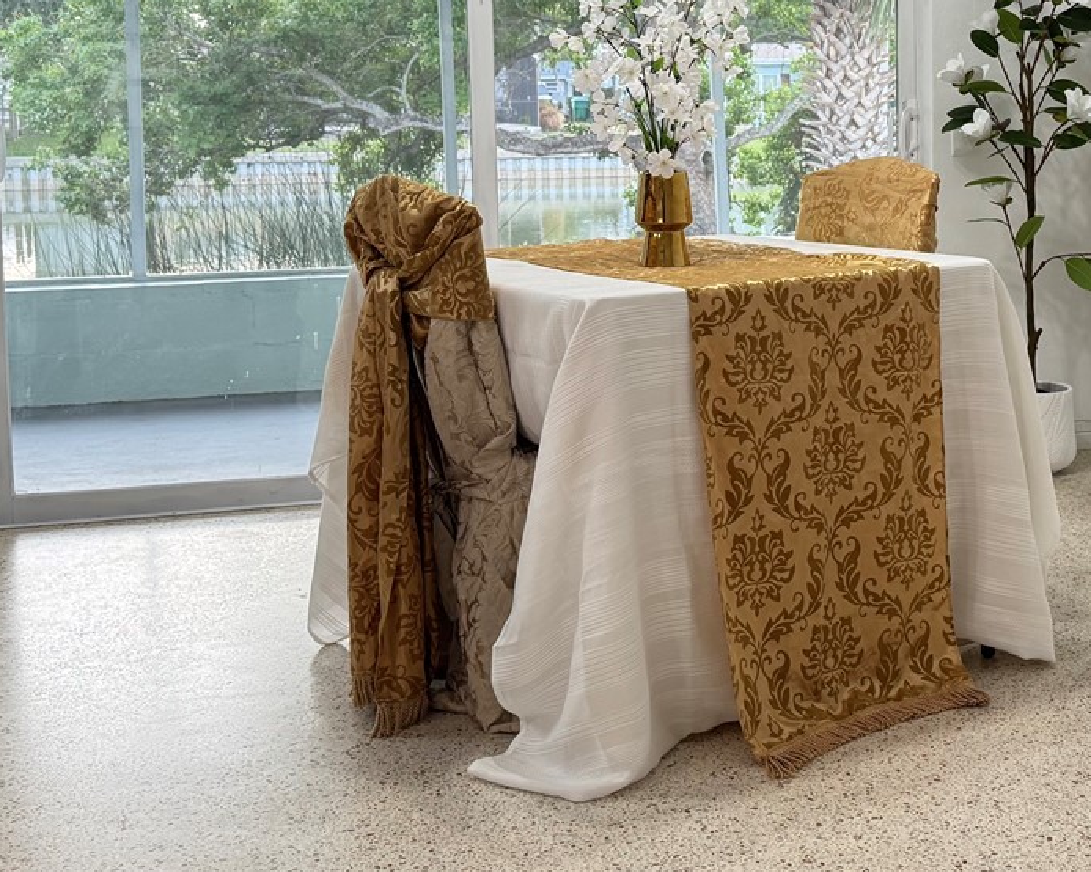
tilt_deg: -5.0
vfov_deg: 27.7
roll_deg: +0.2
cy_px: 226
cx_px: 821
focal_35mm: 54
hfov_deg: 34.0
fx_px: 1743
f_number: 1.78
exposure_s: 1/60
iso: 160
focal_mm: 6.76
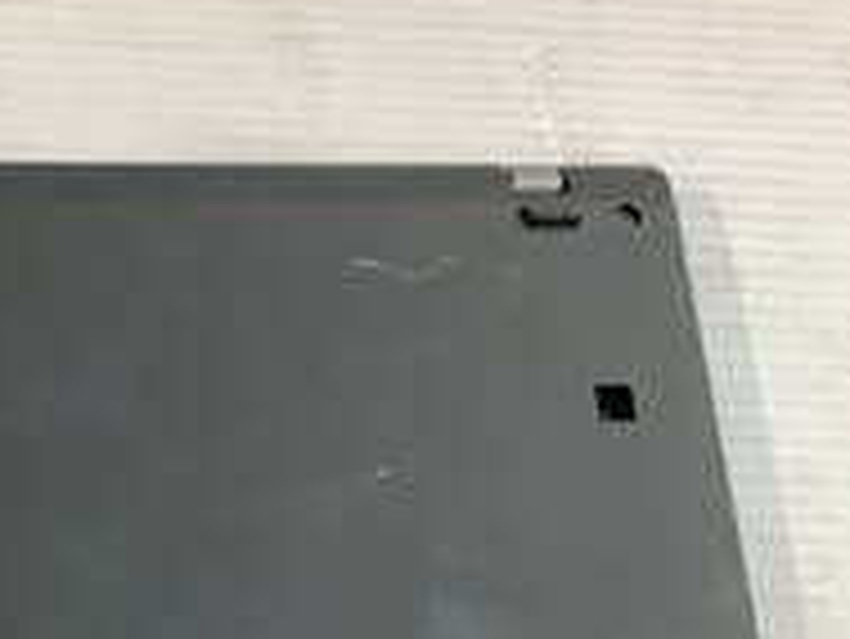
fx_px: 2015
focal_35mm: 82
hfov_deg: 22.3
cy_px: 632
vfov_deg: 17.6
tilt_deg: -68.6
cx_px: -117
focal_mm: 3.3
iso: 200
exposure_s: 1/50
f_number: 2.4
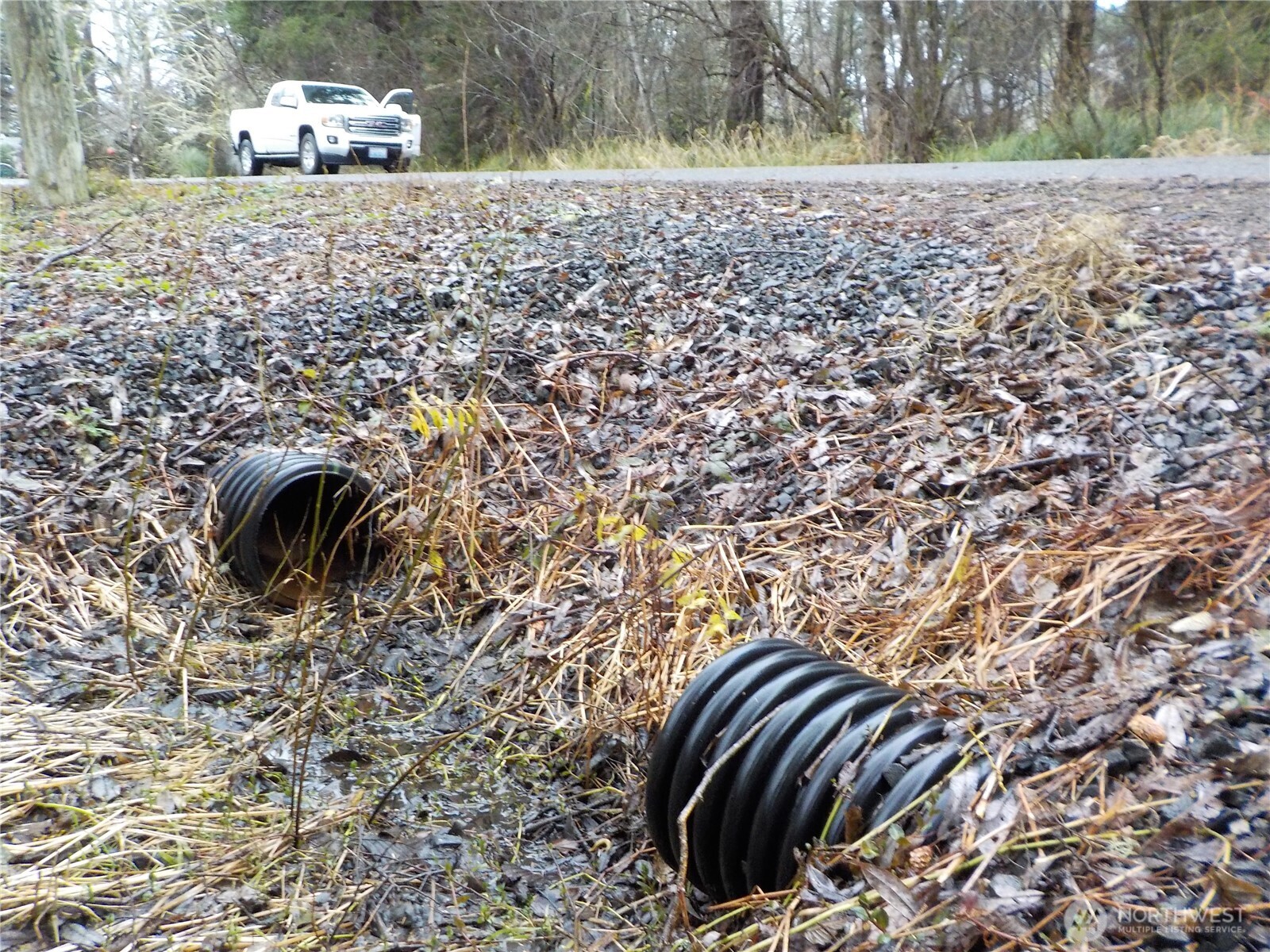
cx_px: 635
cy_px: 476
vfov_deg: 46.8
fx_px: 1101
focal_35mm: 30
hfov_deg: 60.0
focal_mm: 4.1
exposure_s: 1/20
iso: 400
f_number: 3.3
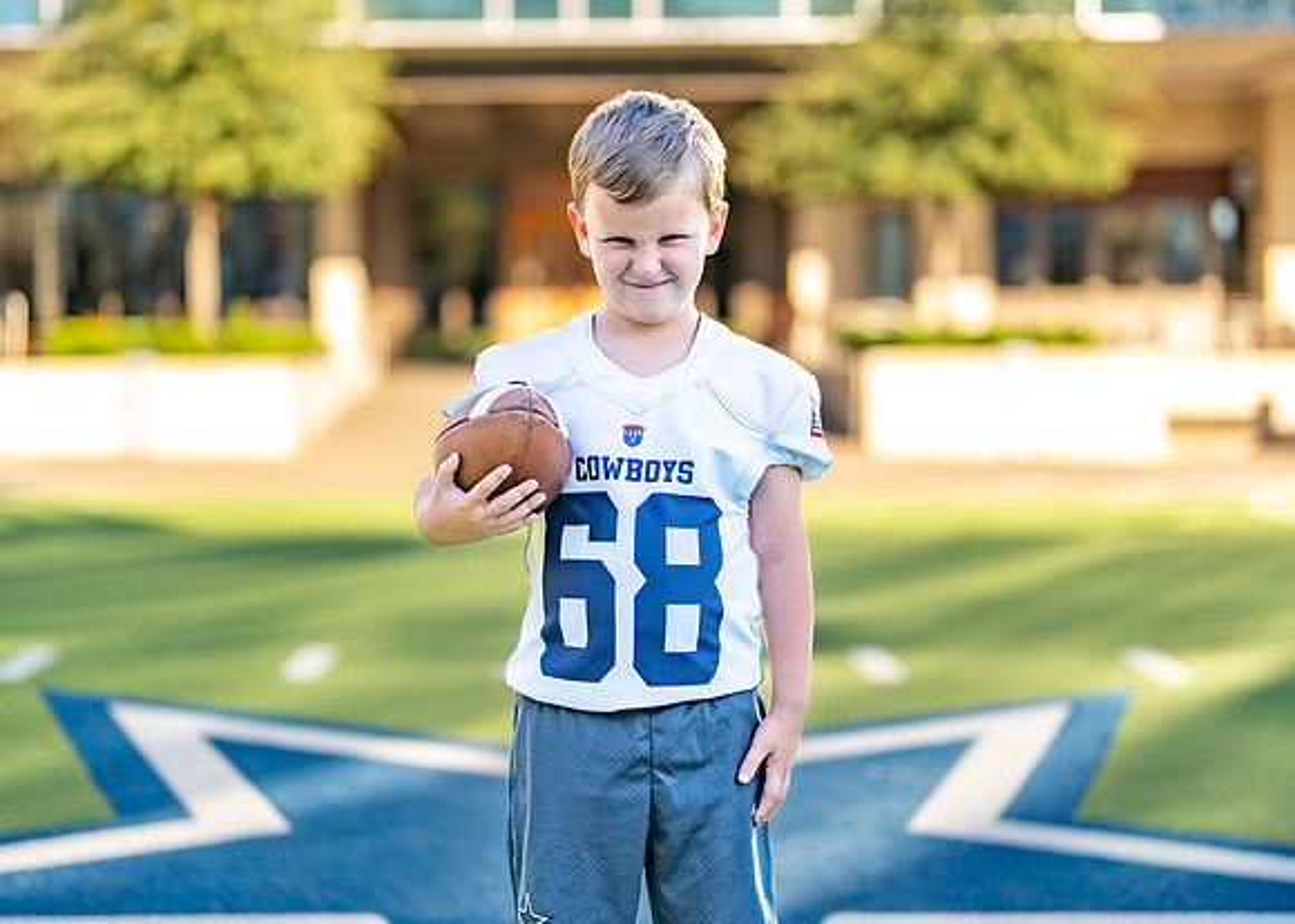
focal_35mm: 62
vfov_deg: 22.8
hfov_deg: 31.5
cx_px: 640
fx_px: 2295
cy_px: 403
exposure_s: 1/2500
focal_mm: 50
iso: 100
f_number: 1.2
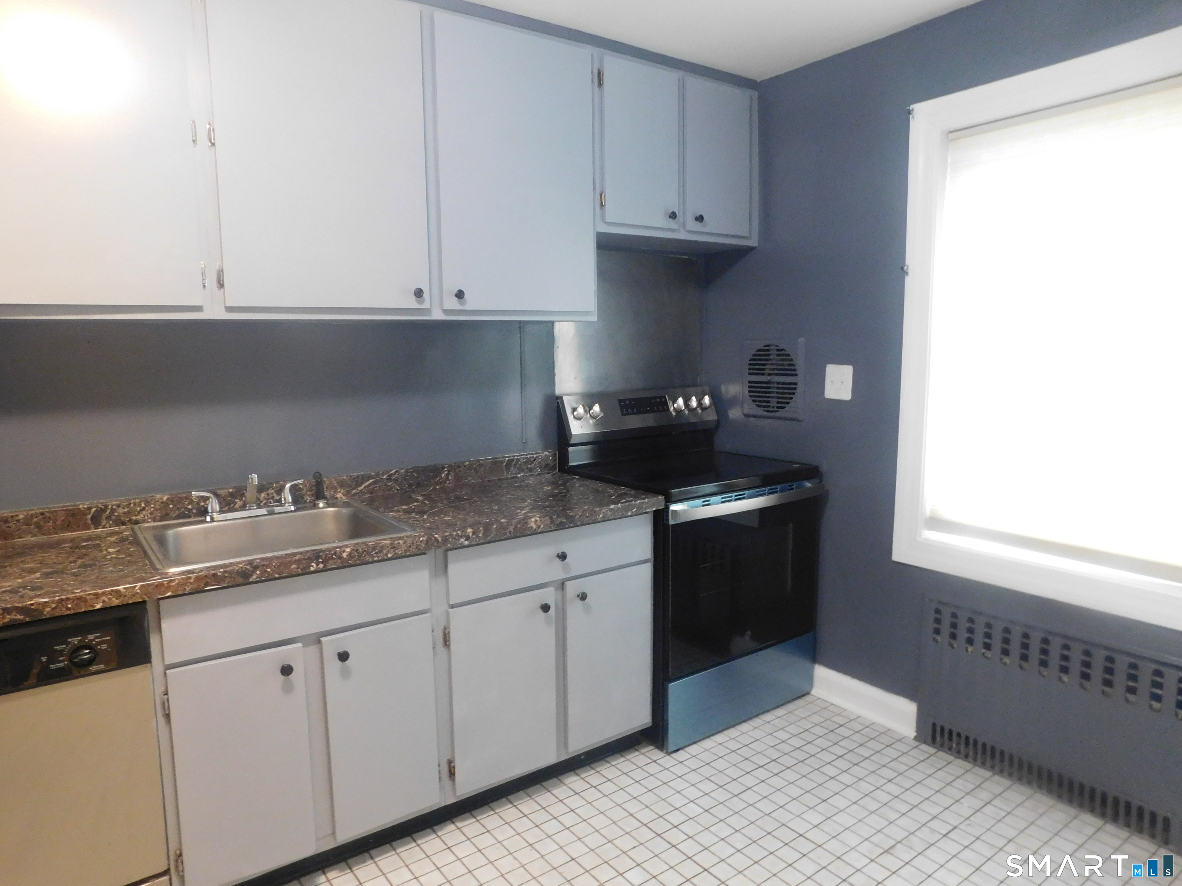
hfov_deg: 73.9
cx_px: 591
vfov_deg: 58.9
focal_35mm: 23
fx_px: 785
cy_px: 443
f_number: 3
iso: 400
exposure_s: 1/8
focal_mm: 4
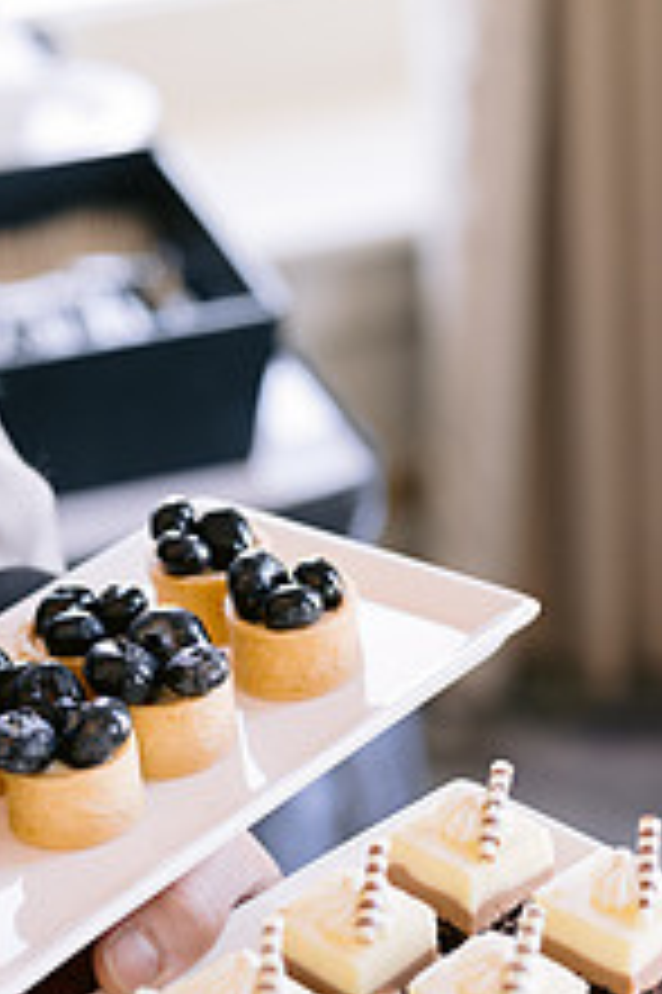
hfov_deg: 13.4
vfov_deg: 19.9
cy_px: 738
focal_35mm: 102
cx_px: 185
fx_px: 2818
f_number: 2.8
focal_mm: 50
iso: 800
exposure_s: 1/160
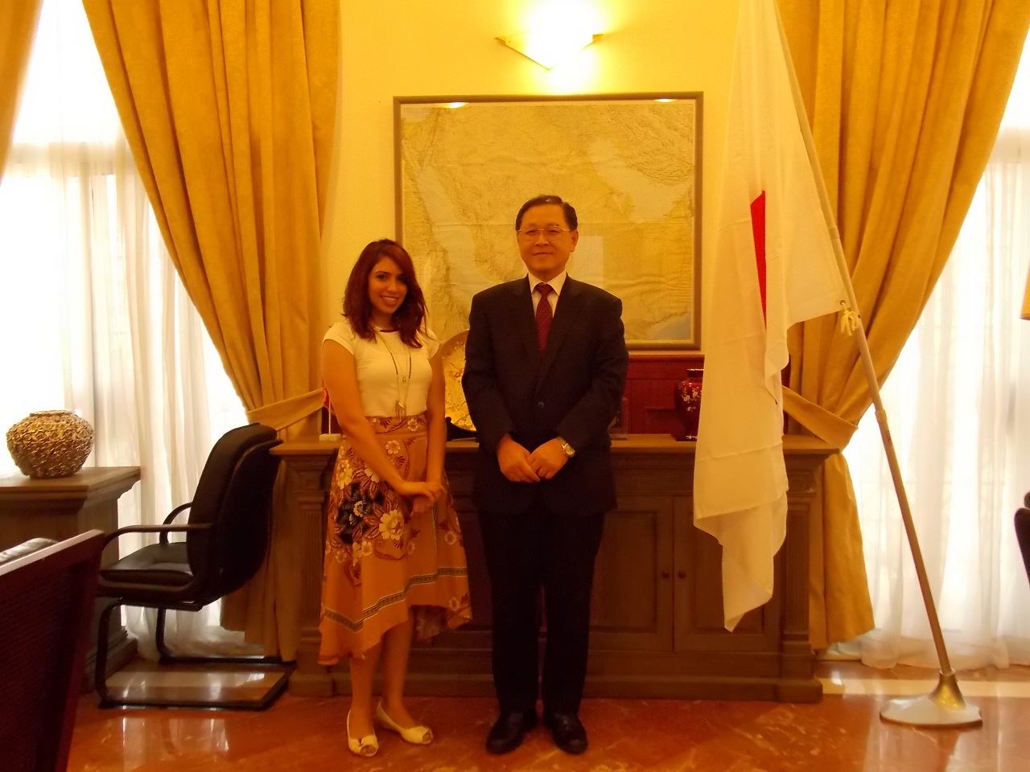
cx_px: 515
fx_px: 893
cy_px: 386
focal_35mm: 30
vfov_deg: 46.8
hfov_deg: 60.0
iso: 400
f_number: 3.3
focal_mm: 5.3
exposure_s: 1/25
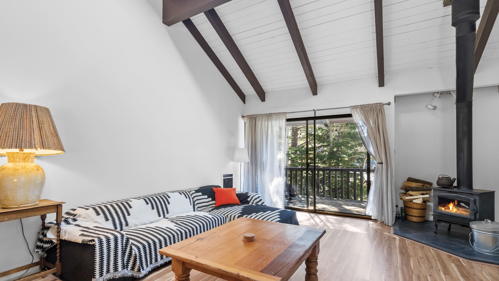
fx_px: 225
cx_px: 249
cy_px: 166
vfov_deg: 63.5
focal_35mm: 17
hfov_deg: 95.9
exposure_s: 1
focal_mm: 16
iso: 400
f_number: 8
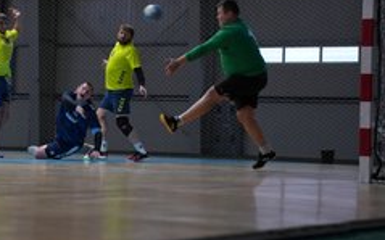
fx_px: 1342
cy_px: 91
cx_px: 69
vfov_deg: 10.2
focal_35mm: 128
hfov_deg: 16.2
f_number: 3.5
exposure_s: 1/200
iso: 4000
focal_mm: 75
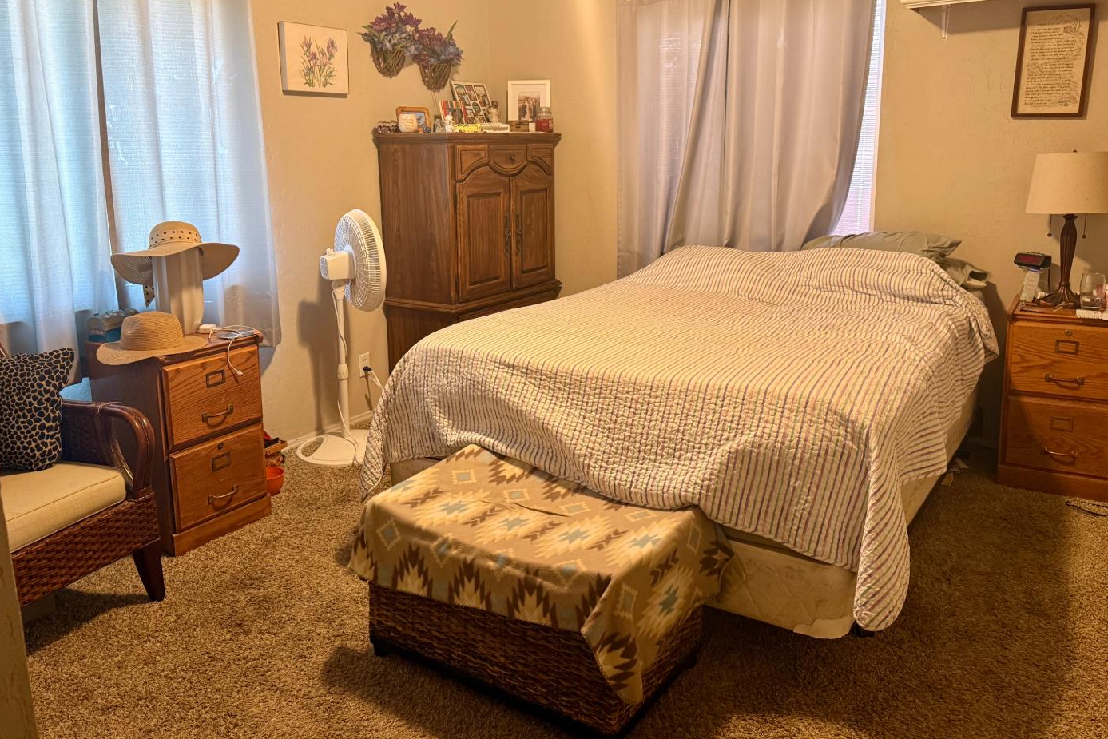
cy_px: 303
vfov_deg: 47.7
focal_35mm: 27
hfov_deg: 67.4
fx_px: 831
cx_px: 545
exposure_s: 1/60
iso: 250
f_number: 1.78
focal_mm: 6.76
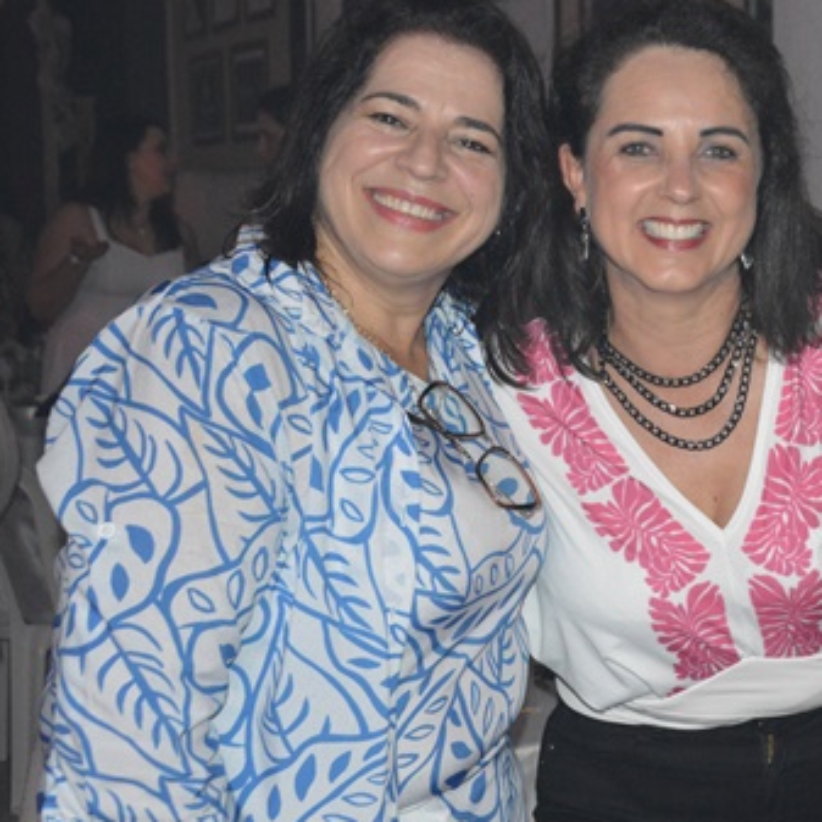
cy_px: 389
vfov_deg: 25.4
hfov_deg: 24.9
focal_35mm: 68
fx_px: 1827
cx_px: 681
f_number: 4.2
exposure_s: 1/60
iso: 3200
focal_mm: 30
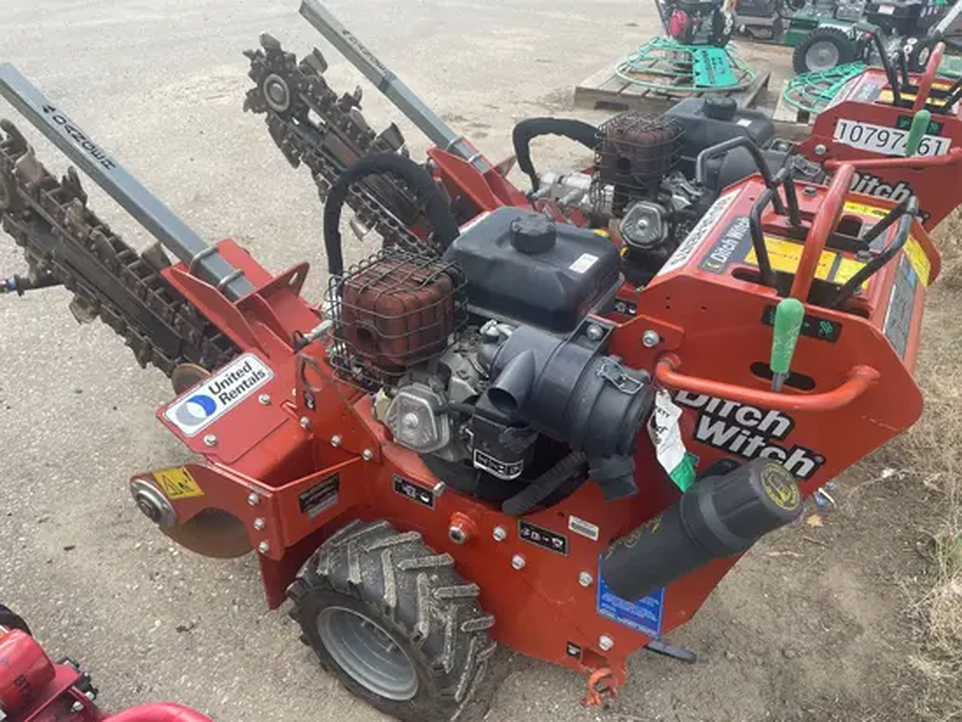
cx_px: 481
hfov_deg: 67.3
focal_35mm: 26
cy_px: 361
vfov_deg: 53.1
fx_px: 723
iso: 32
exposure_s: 1/769
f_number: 1.6
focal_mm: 4.2
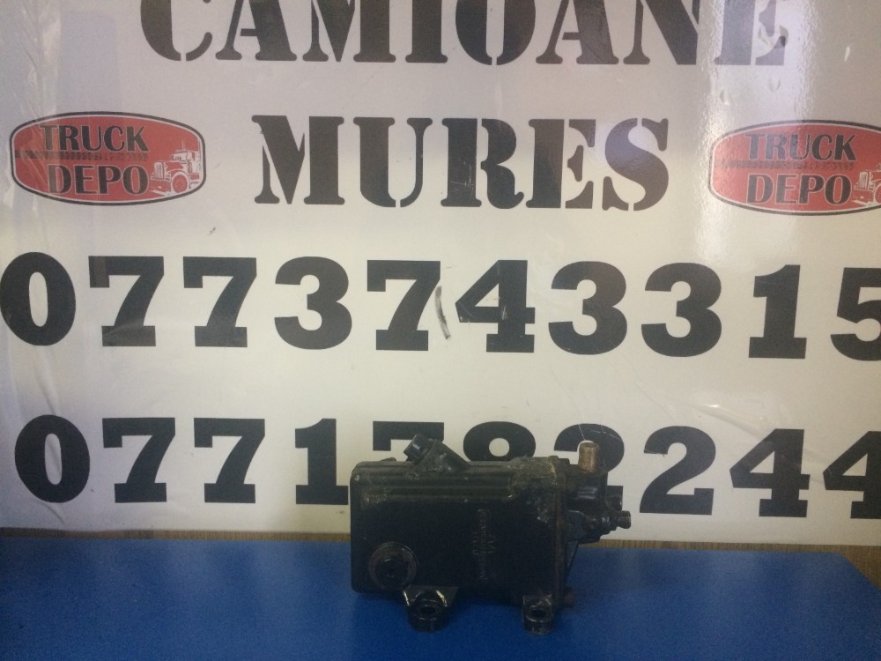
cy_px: 330
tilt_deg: -9.0
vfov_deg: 48.2
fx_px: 738
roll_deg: -1.6
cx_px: 440
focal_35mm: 29
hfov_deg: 61.7
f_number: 2.2
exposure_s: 1/33
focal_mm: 4.15
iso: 250
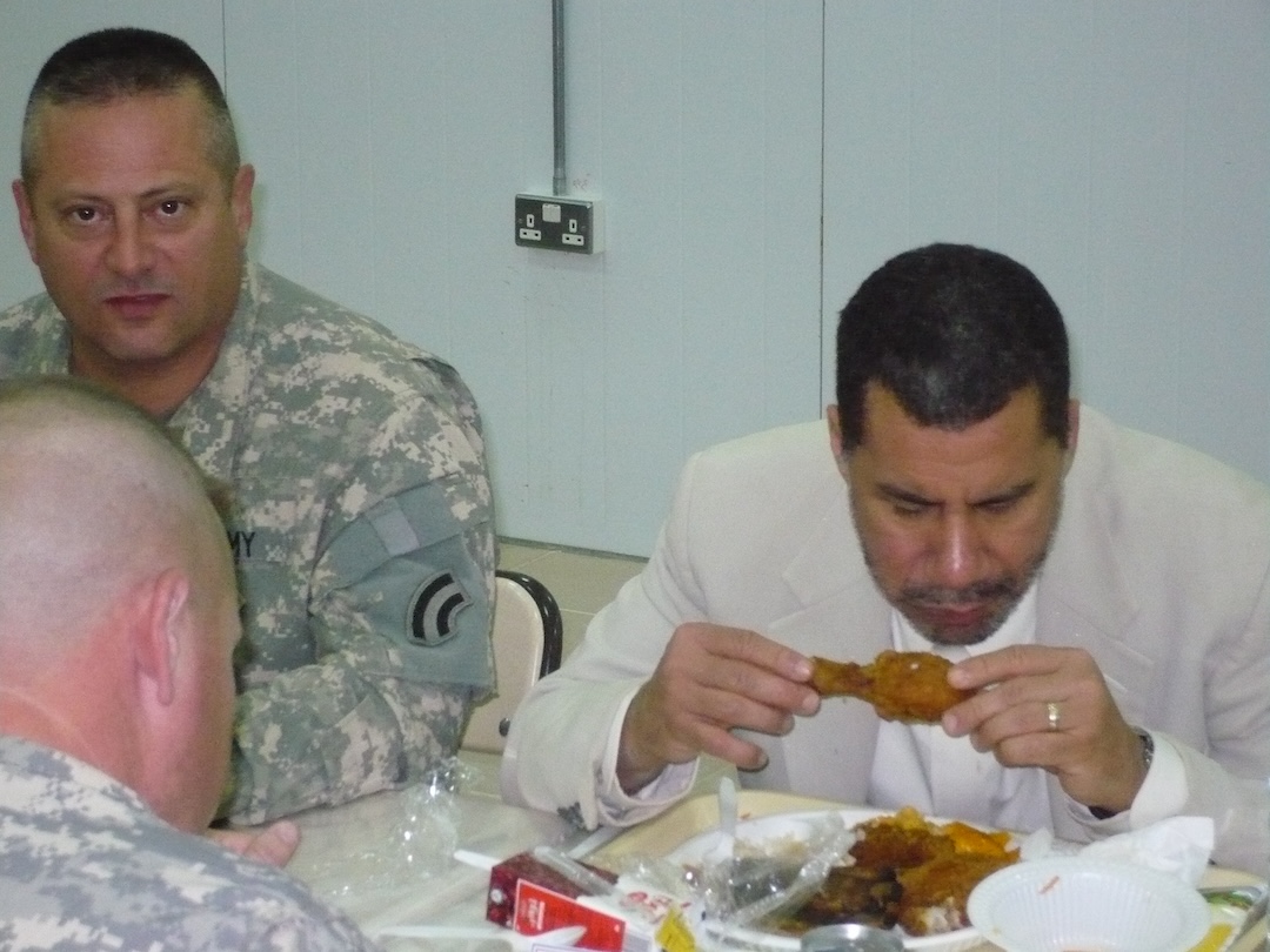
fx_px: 3852
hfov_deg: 18.7
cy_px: 476
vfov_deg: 14.1
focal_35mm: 105
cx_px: 635
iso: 640
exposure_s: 1/30
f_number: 5
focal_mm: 17.4
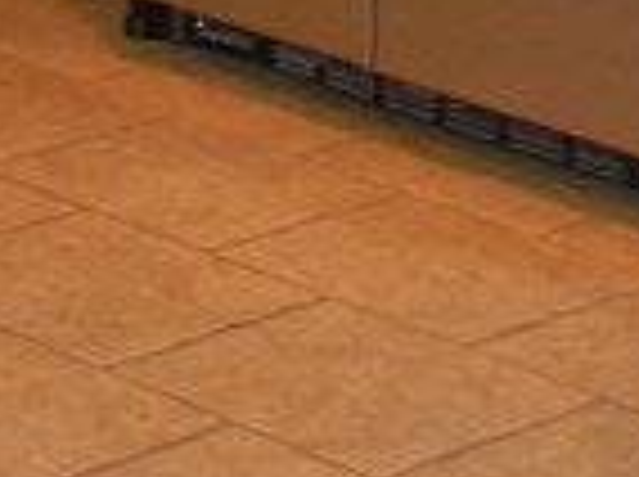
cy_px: -850
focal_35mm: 202
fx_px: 3723
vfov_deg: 6.8
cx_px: -378
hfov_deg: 9.5
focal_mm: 5
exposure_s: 1/26
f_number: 3.5
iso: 204
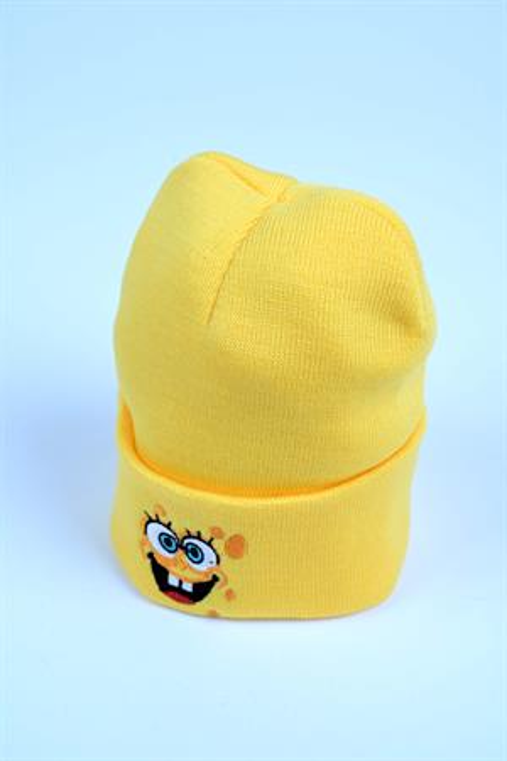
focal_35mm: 49
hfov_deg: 27.5
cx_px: 254
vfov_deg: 40.3
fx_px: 1035
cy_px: 380
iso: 320
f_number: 11
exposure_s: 1/125
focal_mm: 49
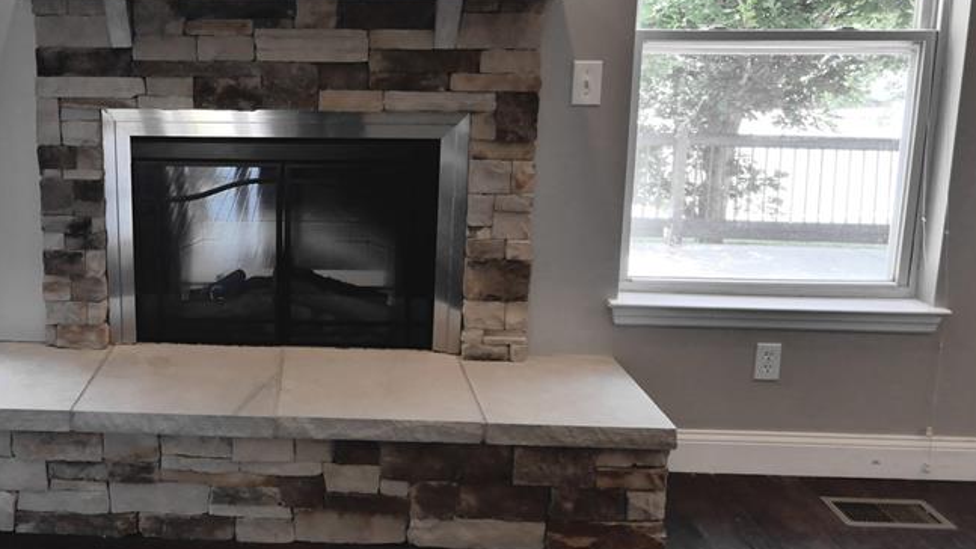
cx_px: 274
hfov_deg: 60.0
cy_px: 149
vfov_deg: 37.0
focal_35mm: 31
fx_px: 802
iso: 800
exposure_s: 1/80
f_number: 4.1
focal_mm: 9
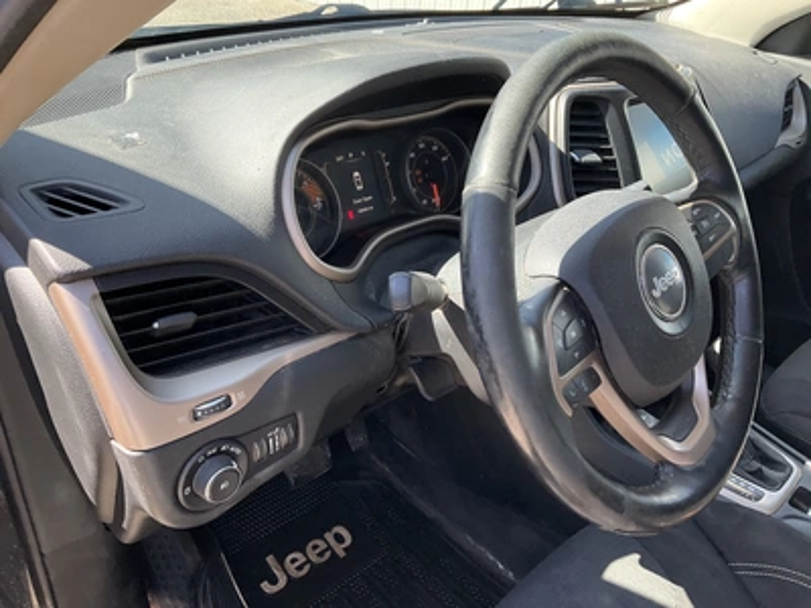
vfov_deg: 48.2
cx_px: 406
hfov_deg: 61.7
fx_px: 679
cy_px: 304
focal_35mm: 29
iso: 32
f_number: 1.8
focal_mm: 3
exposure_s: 1/164
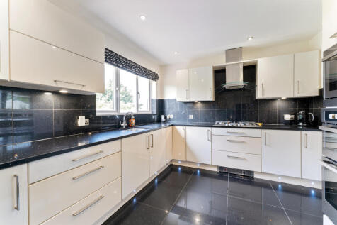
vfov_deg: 81.2
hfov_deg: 104.3
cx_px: 168
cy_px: 112
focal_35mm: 14
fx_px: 131
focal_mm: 14
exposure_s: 1/6
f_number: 8
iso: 200
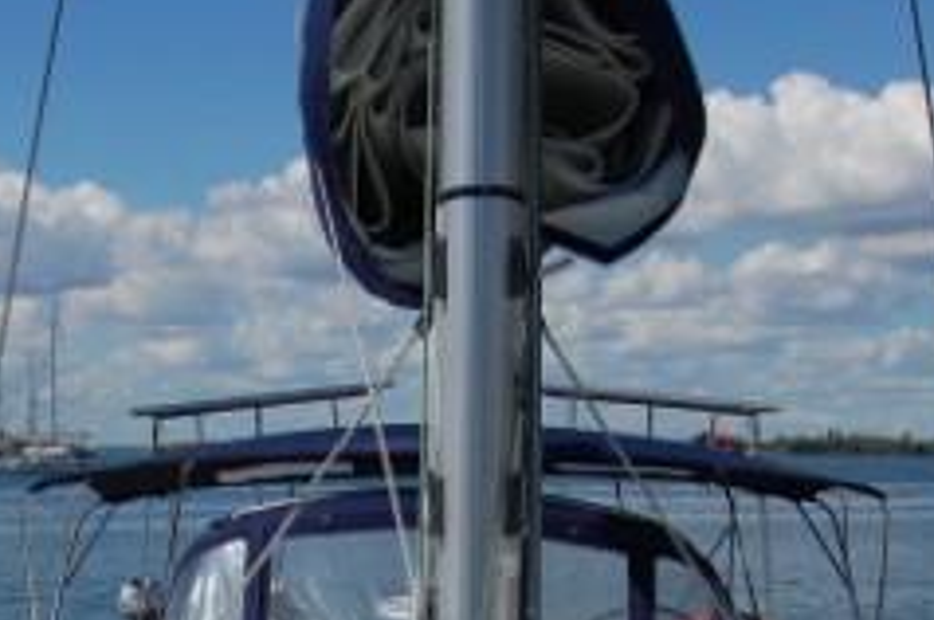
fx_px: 2125
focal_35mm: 82
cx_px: 267
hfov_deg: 24.6
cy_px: 891
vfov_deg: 15.5
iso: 200
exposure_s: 1/500
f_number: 11
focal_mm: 18
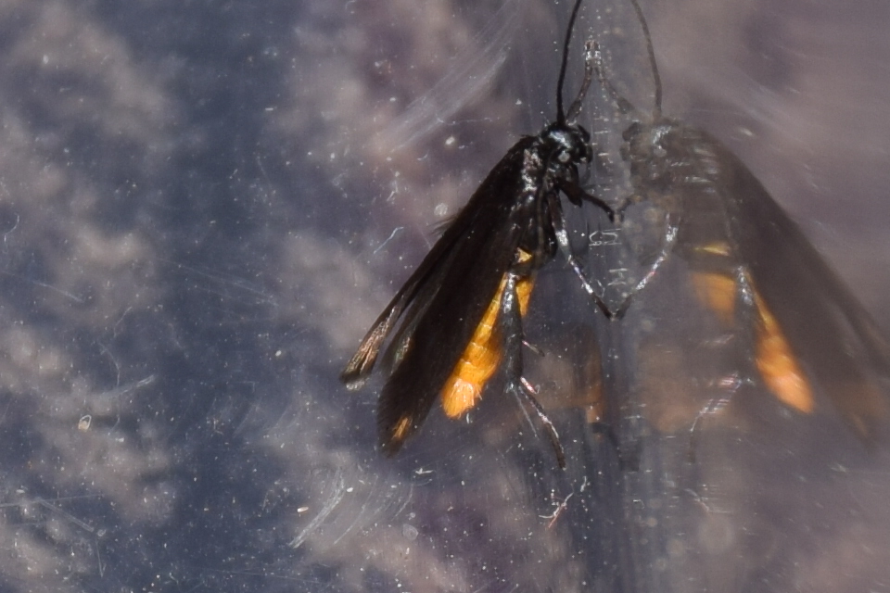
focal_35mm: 210
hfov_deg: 9.8
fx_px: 5191
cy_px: 296
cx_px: 445
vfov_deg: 6.5
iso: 100
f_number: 8
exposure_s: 1/60
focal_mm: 140
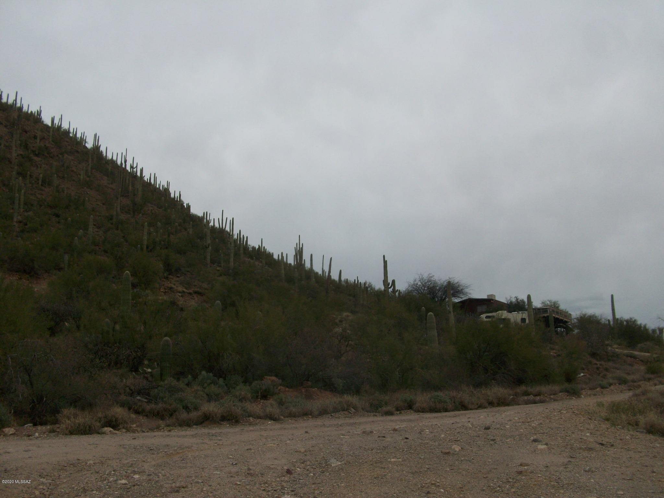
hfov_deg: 54.0
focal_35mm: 34
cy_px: 249
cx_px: 332
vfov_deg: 41.8
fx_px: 652
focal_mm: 5.7
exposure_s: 1/731
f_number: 5.5
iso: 64
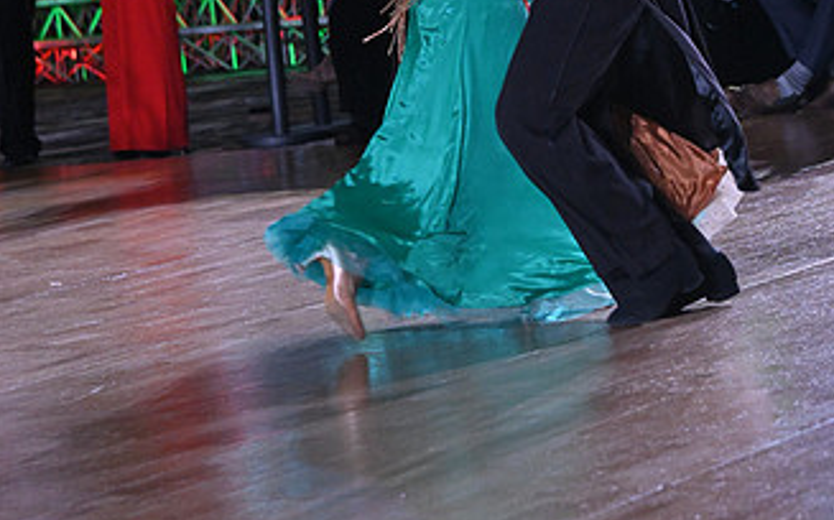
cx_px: 430
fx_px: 4930
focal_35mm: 217
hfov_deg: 9.7
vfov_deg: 6.0
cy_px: -135
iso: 4000
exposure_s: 1/400
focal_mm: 120
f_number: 5.6
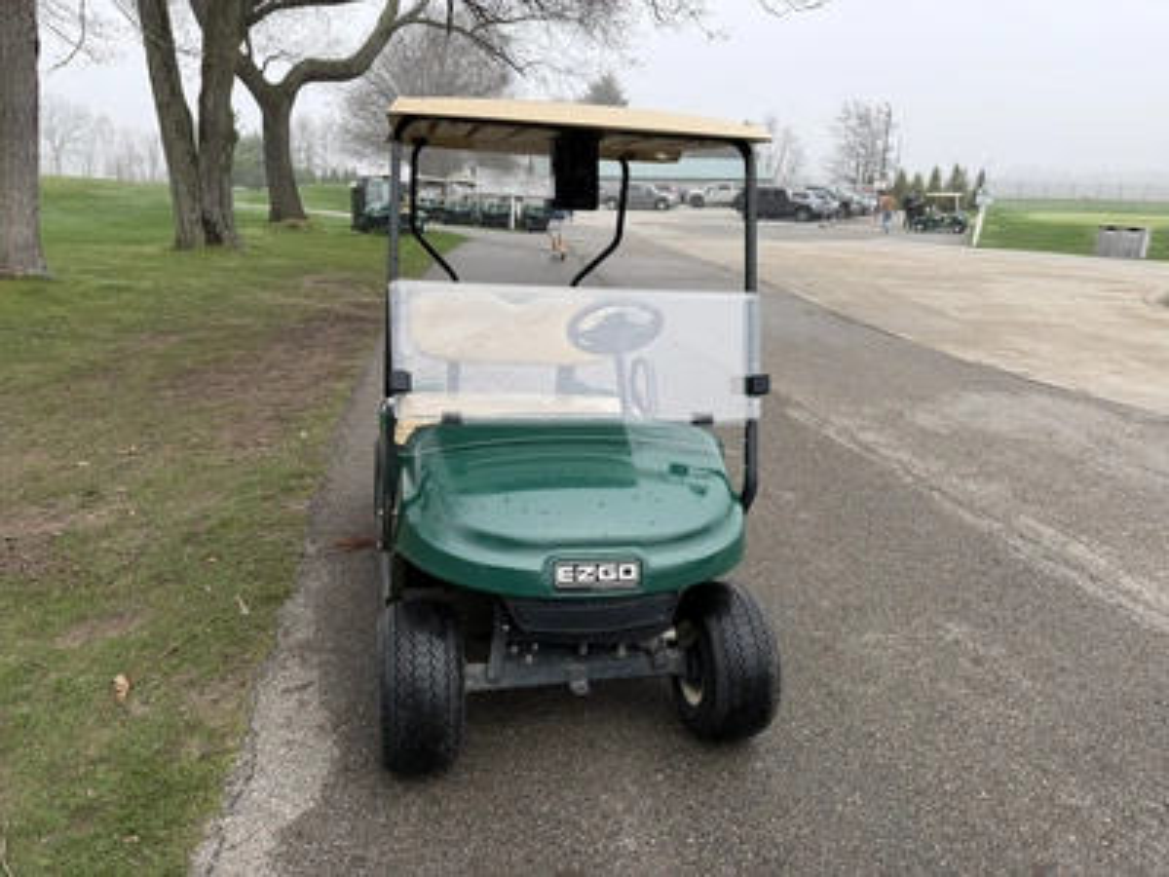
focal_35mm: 24
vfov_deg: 56.8
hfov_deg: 71.6
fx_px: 810
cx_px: 584
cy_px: 438
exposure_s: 1/1770
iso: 80
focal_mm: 6.76
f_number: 1.78
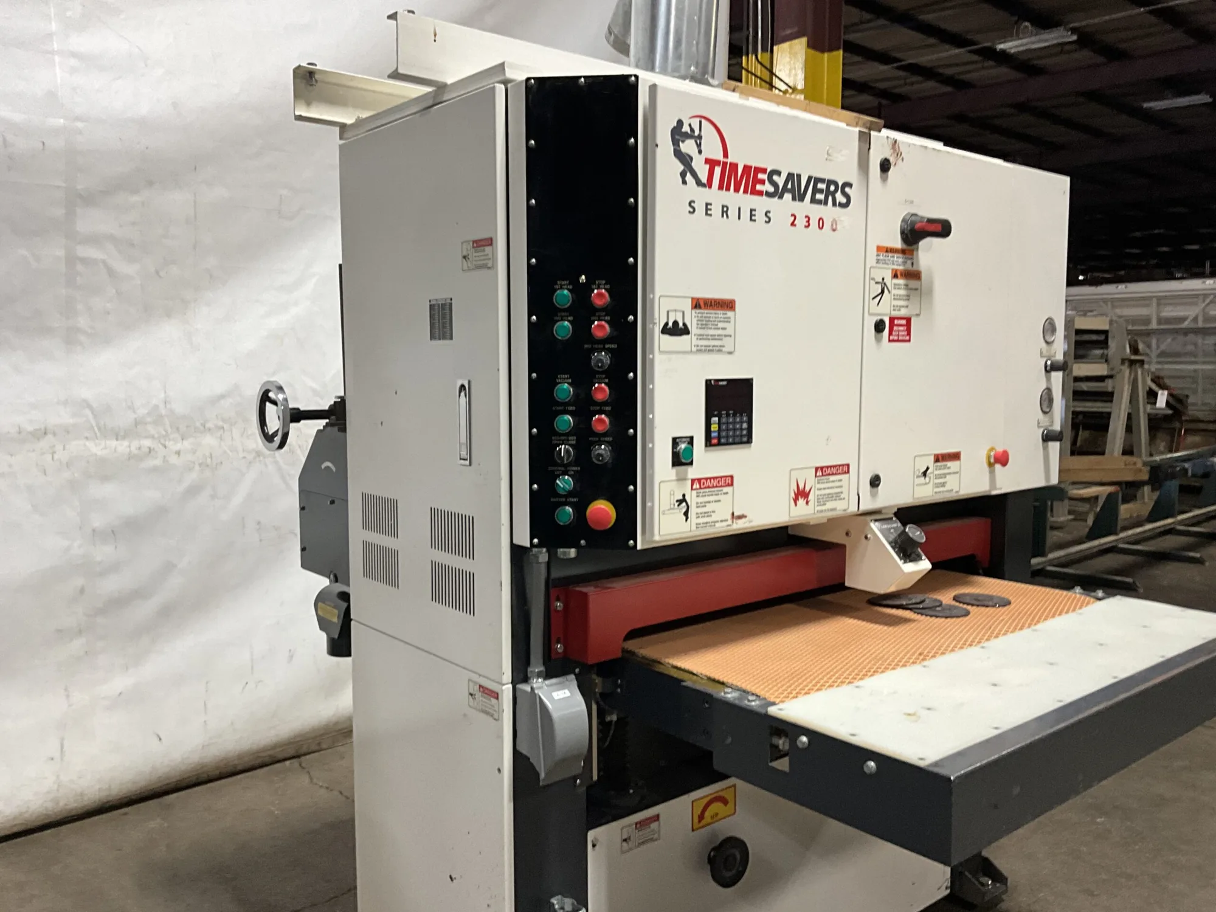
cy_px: 456
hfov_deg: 61.7
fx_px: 1019
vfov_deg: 48.2
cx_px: 608
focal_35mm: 29
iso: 125
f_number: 1.8
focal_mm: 3
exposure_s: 1/60
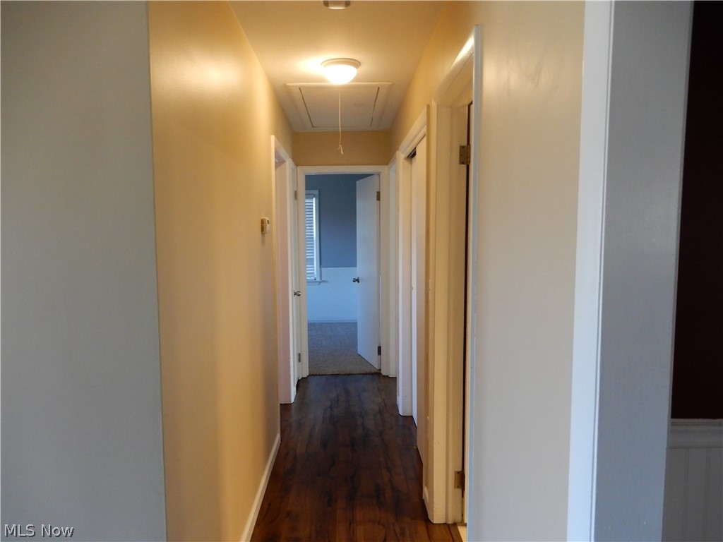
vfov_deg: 56.8
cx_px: 362
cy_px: 271
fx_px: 501
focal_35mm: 24
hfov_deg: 71.6
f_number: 3.4
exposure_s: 1/30
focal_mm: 4.3
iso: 400
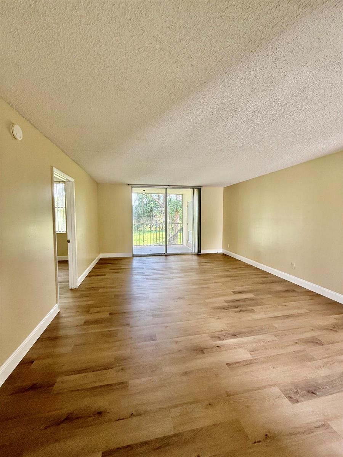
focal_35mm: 14
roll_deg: -0.5
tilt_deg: -3.2
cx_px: 172
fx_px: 185
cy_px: 228
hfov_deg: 85.7
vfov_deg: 102.1
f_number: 2.2
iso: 125
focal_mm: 2.22
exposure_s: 1/99
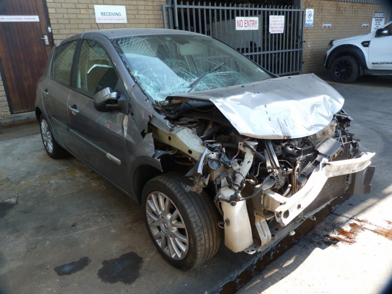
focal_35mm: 25
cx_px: 196
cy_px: 147
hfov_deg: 69.4
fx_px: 283
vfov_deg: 54.9
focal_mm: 4.5
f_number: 2.8
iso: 80
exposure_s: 1/80
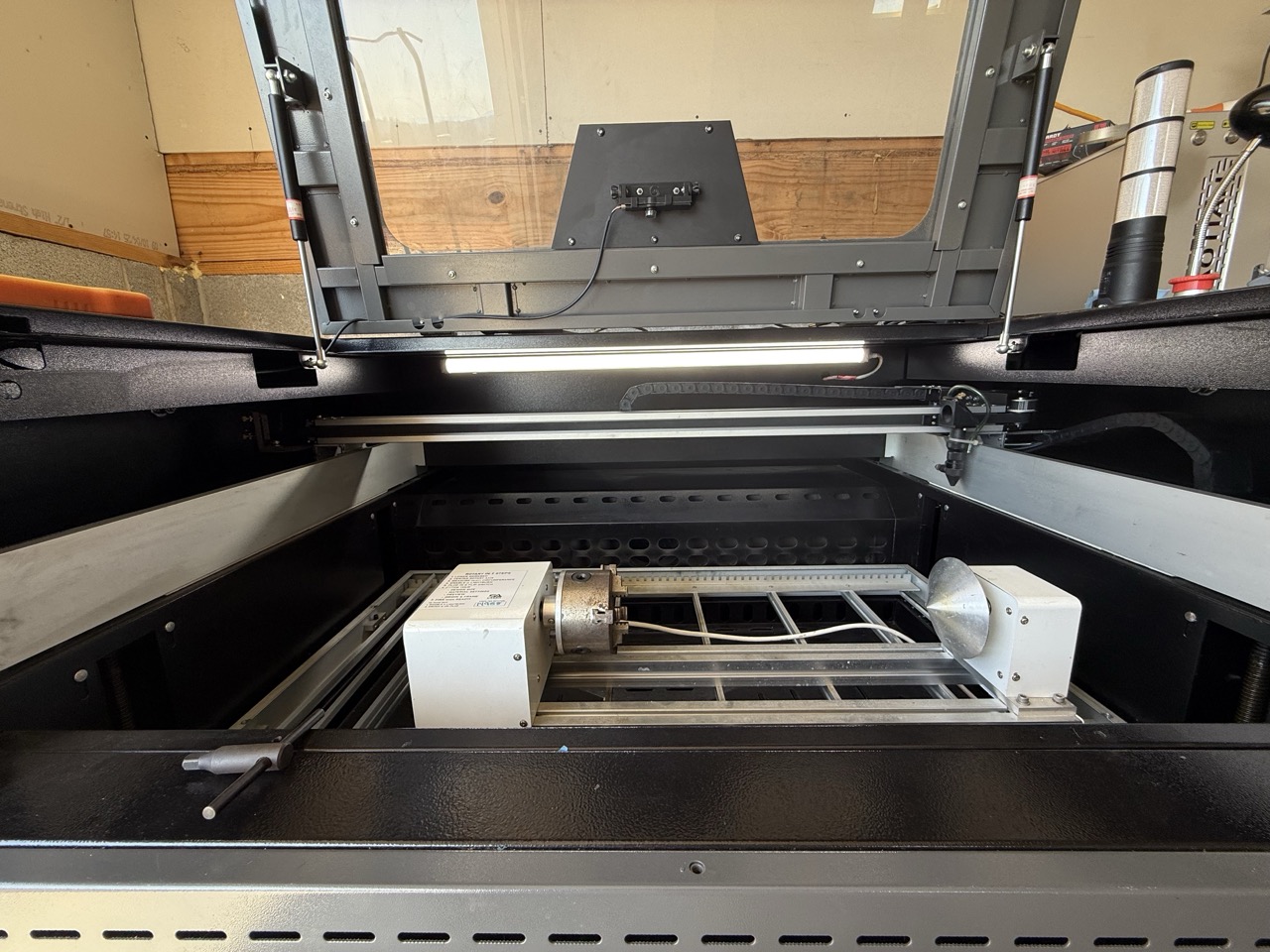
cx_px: 635
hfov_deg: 102.1
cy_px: 476
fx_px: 514
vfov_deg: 85.7
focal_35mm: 14
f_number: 2.2
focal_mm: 2.22
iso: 64
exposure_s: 1/119
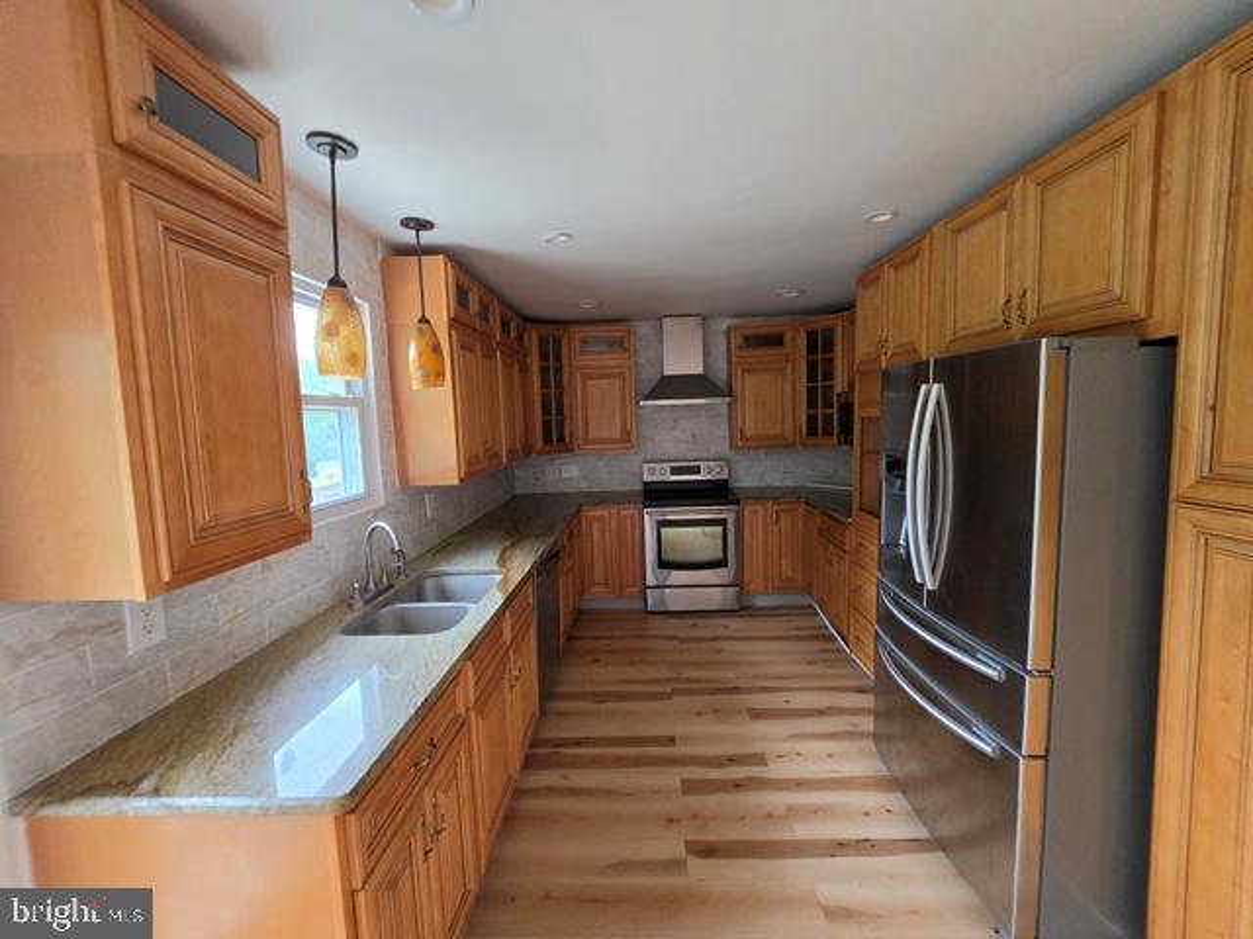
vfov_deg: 89.9
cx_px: 626
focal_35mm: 13
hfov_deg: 106.2
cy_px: 470
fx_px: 471
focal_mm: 2.2
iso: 400
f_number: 1.9
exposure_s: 1/240
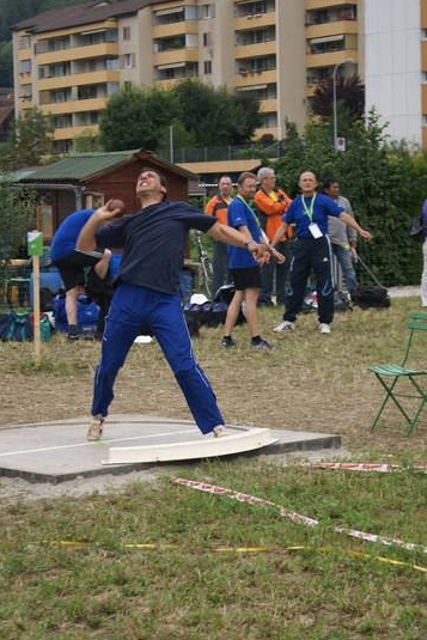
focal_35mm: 106
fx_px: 1885
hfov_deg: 12.9
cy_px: 319
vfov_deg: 19.3
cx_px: 213
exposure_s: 1/250
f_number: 5.6
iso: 100
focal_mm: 70
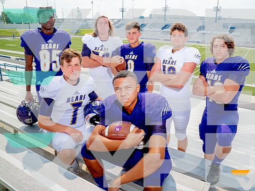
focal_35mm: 27
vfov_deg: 51.4
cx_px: 138
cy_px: 98
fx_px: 199
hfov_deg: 65.2
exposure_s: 1/125
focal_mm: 24
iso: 100
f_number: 11
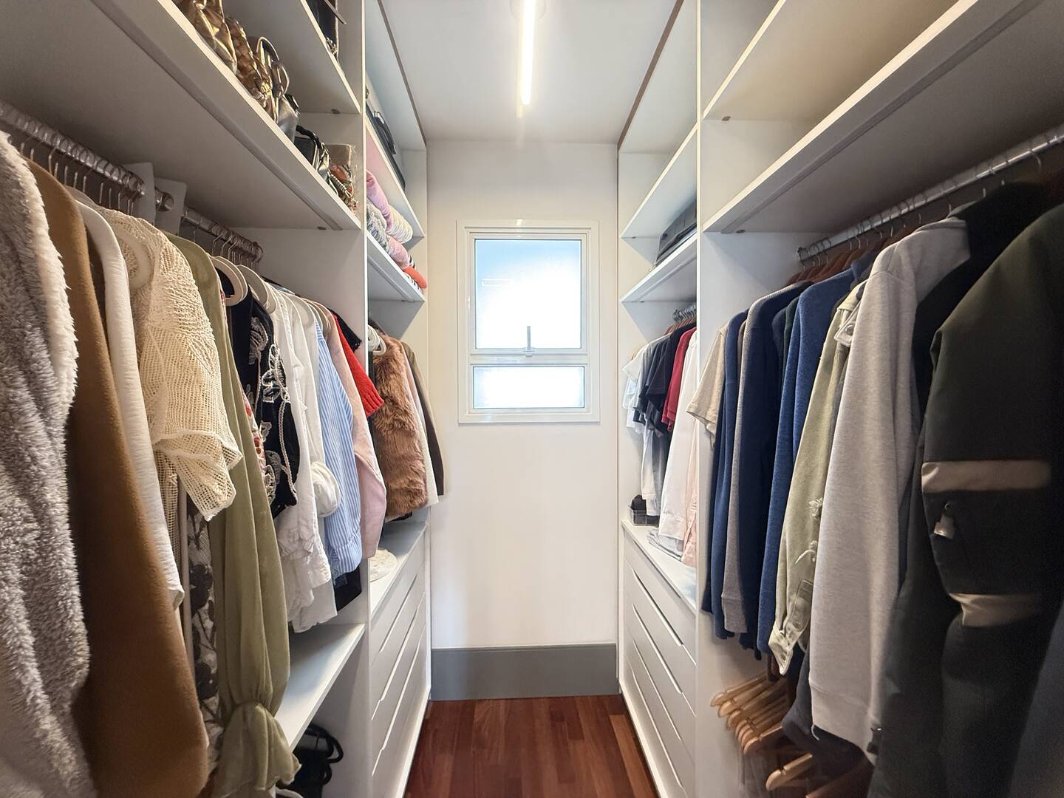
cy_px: 399
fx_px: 430
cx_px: 532
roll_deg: +0.3
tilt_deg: +0.1
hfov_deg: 102.1
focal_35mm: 14
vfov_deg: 85.7
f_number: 2.2
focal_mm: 2.22
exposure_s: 1/60
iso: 640
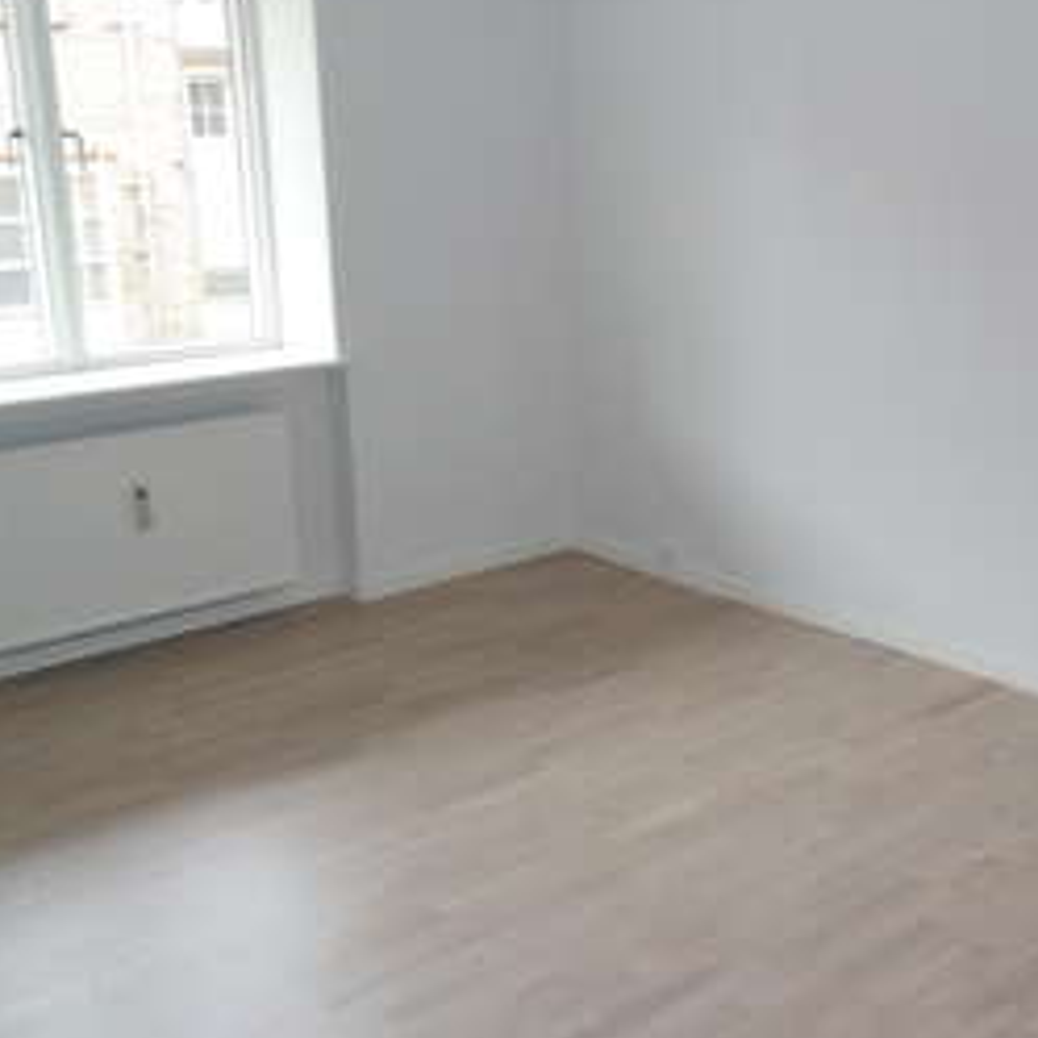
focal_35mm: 43
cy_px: 521
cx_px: 725
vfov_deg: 39.2
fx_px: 1459
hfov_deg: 38.5
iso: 400
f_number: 4.5
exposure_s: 1/40
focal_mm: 20
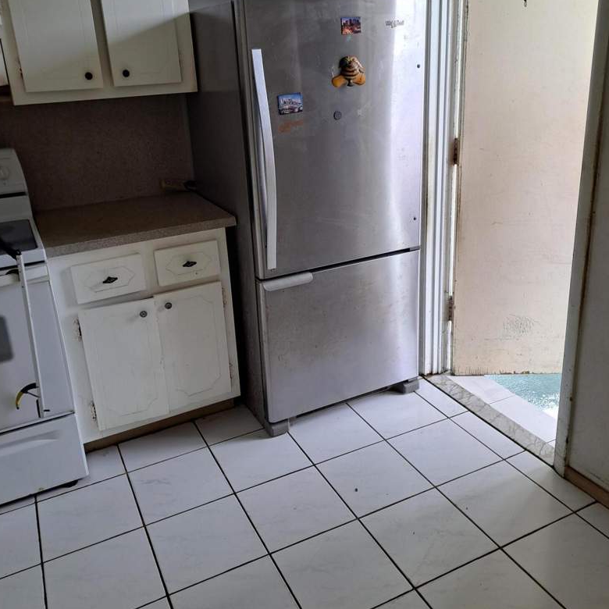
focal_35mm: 29
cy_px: 246
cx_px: 303
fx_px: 577
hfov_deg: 55.6
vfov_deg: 55.2
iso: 64
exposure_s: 1/60
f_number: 1.8
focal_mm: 5.23
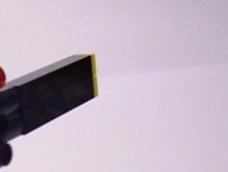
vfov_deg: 14.3
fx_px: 659
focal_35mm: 100
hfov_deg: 18.0
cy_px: 218
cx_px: -88
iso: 160
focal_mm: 5.6
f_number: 2.7
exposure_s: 1/8
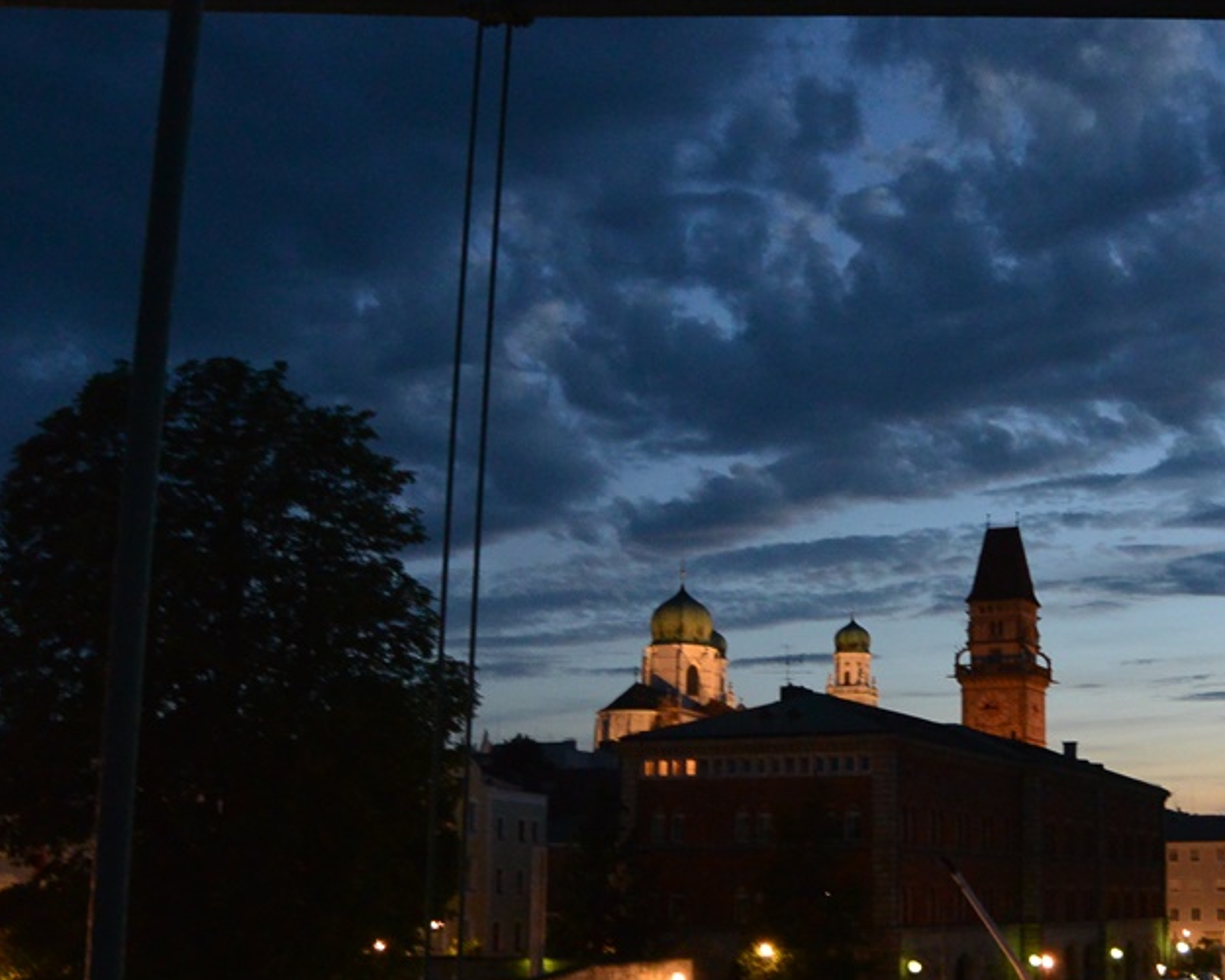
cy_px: 577
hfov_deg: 34.9
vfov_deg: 29.1
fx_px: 1885
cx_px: 972
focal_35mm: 52
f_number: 3.8
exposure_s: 1/15
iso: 800
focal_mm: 12
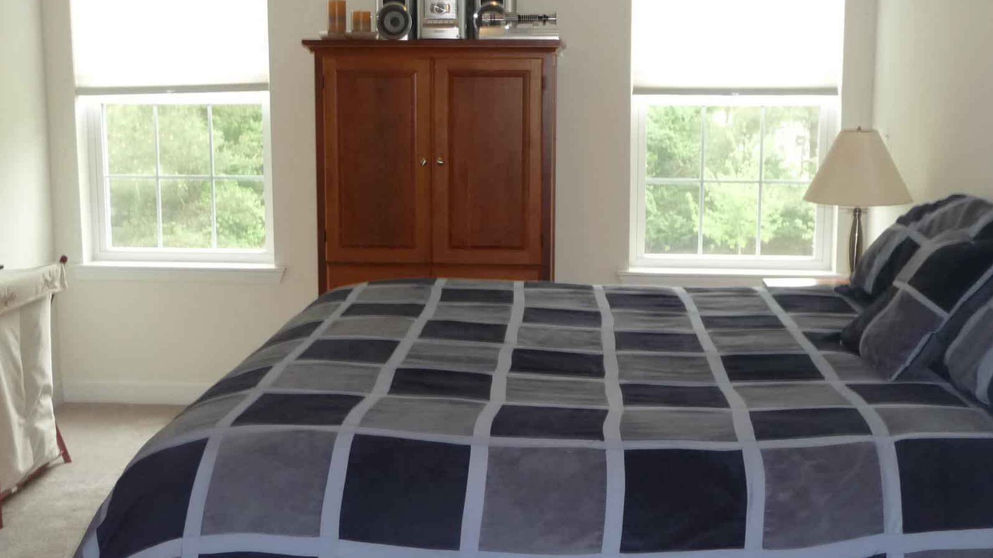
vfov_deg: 26.5
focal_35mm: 45
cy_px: 258
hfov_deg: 45.5
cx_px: 499
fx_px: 1185
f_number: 3.3
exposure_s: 1/30
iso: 200
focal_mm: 4.7
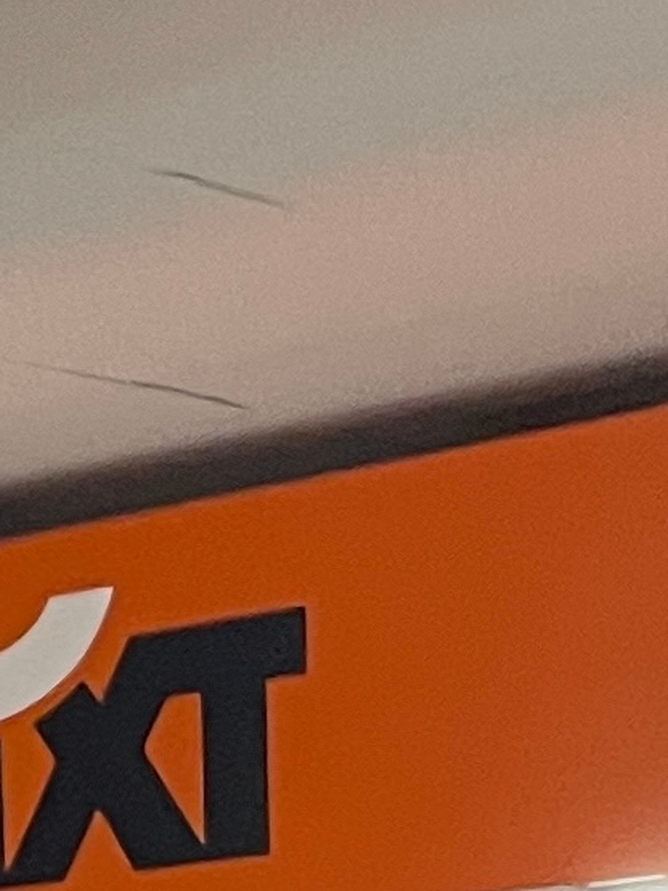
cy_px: 1869
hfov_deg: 7.8
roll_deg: -0.7
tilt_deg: -3.7
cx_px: -90
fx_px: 4865
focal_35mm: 189
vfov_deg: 9.7
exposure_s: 1/50
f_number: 1.6
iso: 200
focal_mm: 4.2
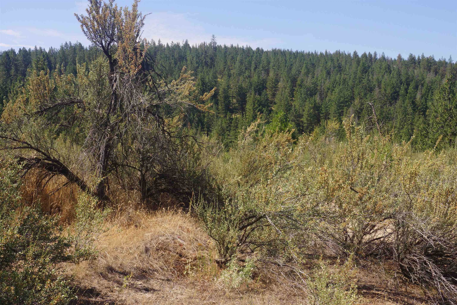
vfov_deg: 31.9
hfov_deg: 46.4
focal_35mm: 42
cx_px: 228
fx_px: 533
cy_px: 152
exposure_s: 1/80
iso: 100
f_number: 14
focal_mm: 28
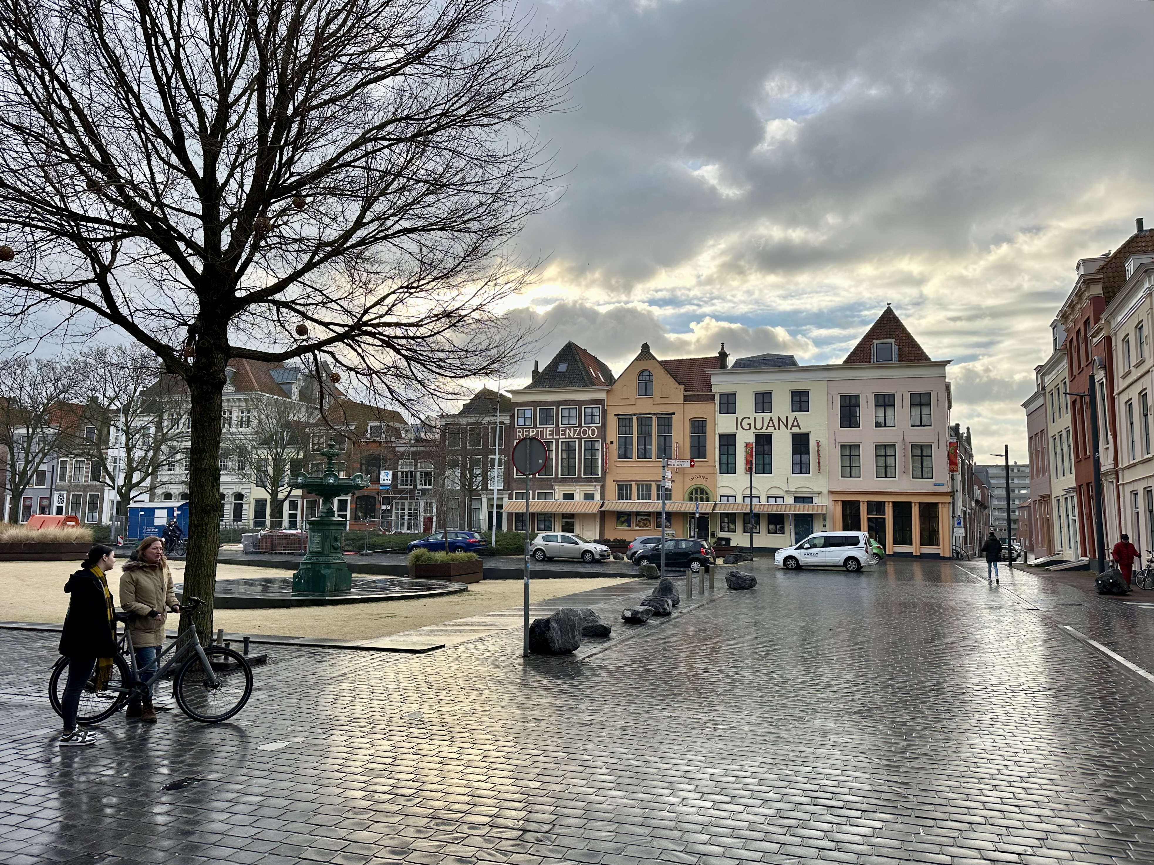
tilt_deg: +8.6
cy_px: 432
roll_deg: +0.8
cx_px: 577
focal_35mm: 24
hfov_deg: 71.6
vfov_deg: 56.8
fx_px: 800
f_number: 1.78
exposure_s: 1/2469
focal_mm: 6.86
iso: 80
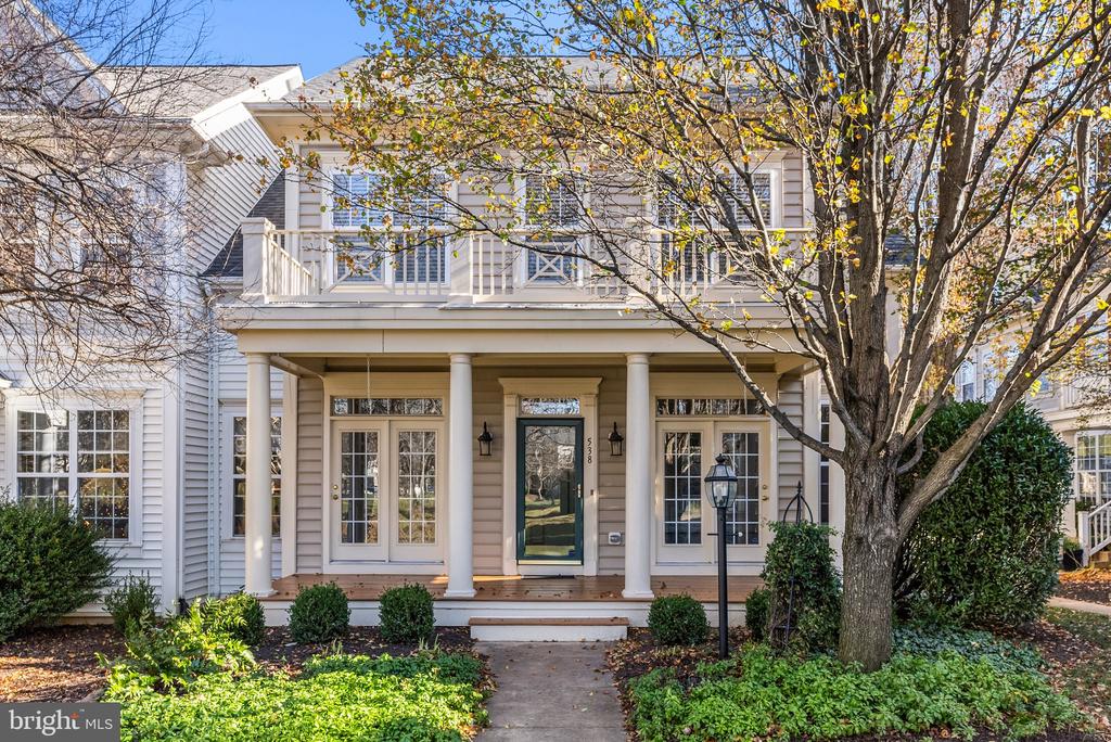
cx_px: 556
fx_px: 772
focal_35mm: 25
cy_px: 371
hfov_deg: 71.5
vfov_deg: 51.3
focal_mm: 25
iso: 640
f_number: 8
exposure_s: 1/160
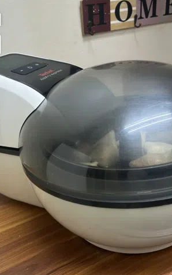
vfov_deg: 52.8
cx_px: 88
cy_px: 138
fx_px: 278
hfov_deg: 34.4
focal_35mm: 37
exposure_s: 1/50
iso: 125
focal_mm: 5.7
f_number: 1.5
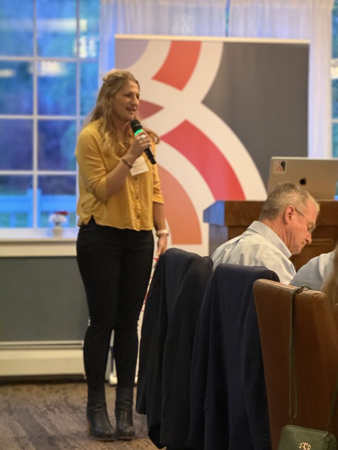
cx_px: 169
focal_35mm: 120
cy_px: 225
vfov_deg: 16.4
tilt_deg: -2.5
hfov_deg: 12.3
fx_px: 1562
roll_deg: -1.0
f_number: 2.8
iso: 1600
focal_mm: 15.66
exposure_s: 1/30
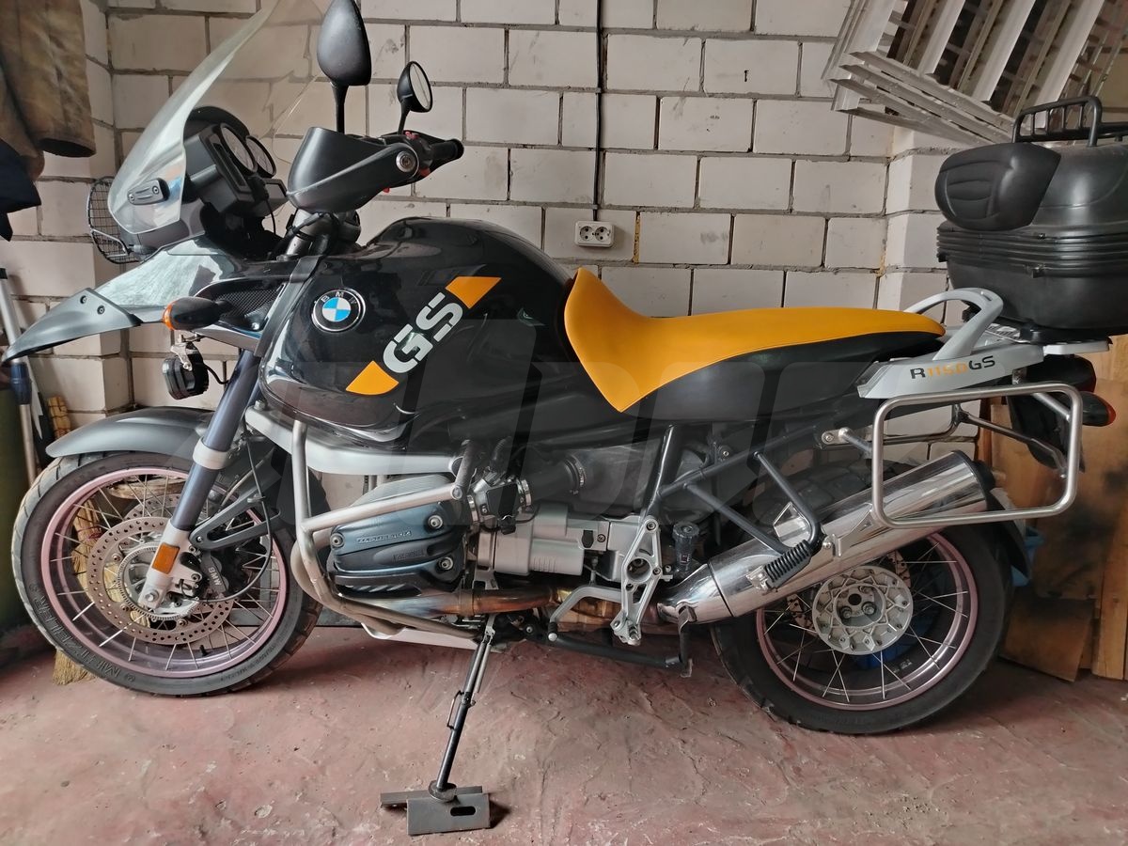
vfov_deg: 56.8
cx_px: 564
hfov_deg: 71.6
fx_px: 782
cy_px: 423
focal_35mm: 24
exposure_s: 1/25
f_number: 1.75
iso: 631
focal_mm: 5.25
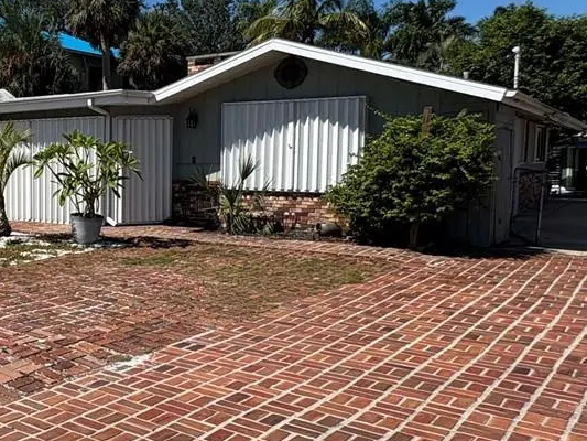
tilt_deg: -3.2
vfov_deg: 34.4
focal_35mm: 42
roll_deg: +0.9
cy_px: 208
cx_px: -40
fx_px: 712
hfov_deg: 38.2
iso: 50
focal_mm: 2.22
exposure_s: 1/2985
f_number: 2.2
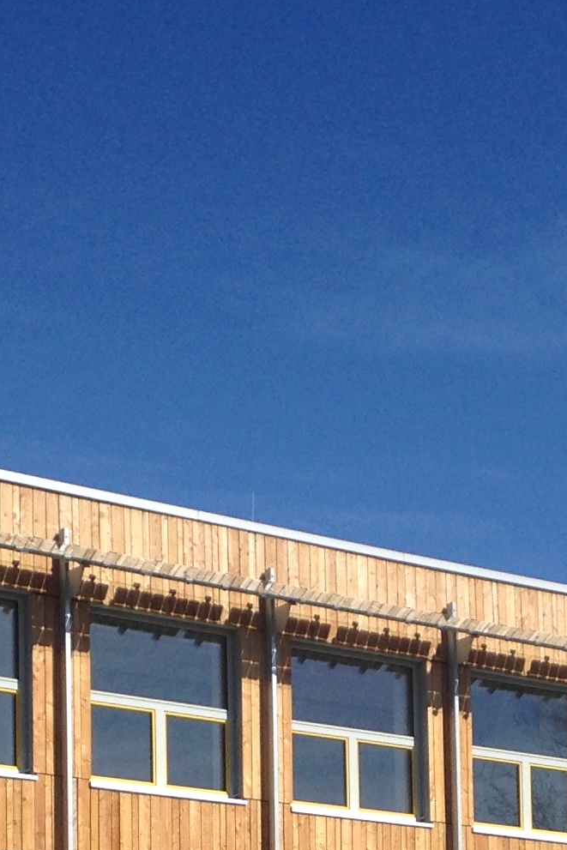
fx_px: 2668
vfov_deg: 17.3
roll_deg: -0.5
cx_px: 395
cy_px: 1012
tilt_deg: +6.0
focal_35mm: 113
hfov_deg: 12.1
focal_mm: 4.12
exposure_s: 1/2584
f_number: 2.4
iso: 50
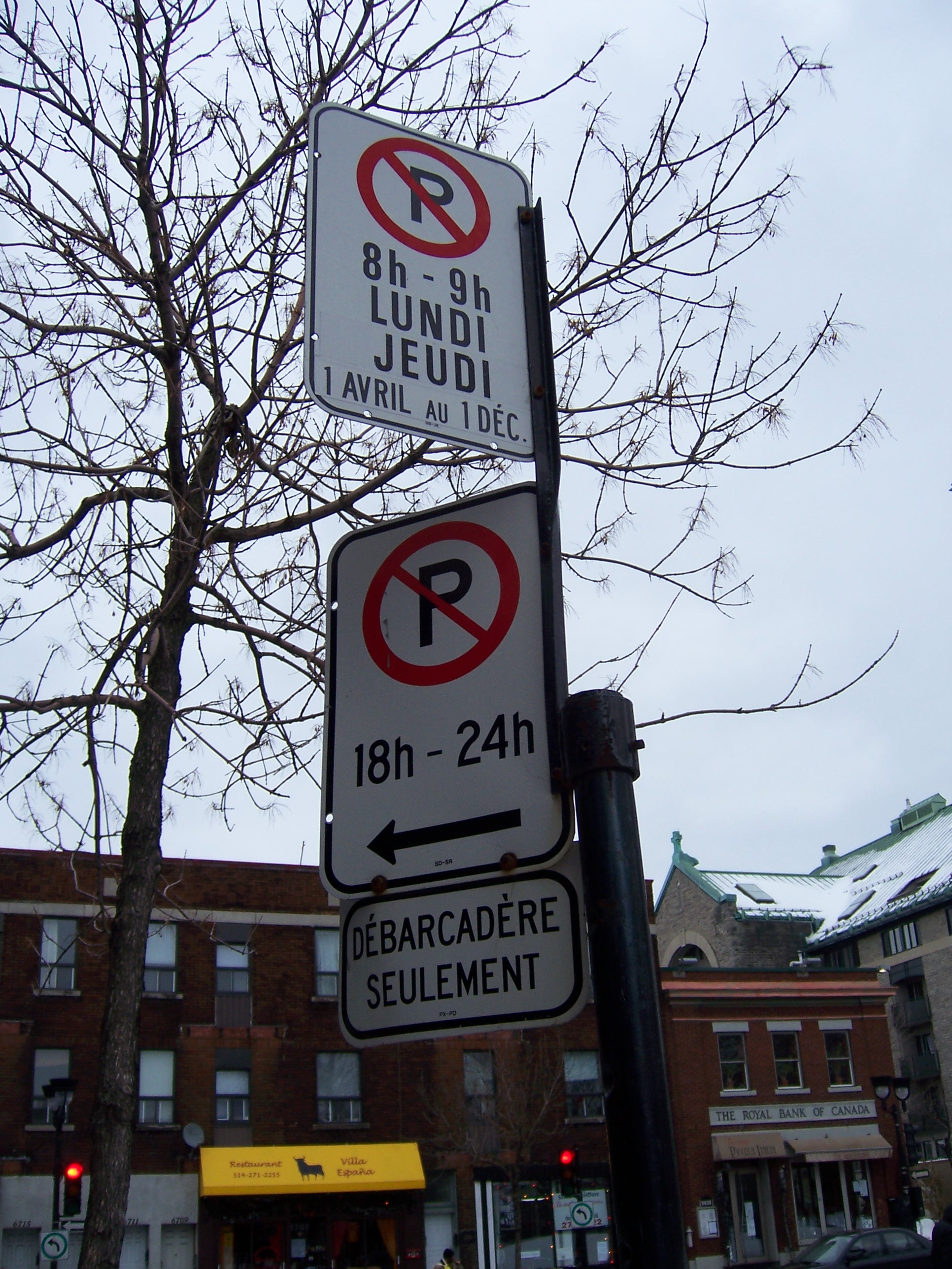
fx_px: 1320
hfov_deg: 39.7
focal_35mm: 36
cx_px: 476
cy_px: 634
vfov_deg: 51.4
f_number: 2.8
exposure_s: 1/320
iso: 80
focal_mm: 6.2
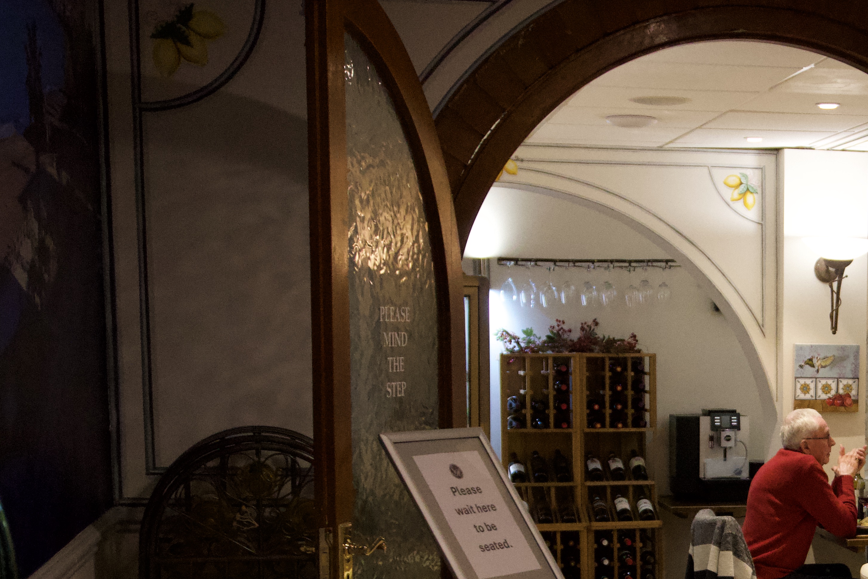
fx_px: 1784
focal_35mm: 74
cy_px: 550
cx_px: 817
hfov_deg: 26.2
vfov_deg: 18.1
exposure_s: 1/160
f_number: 4.5
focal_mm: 24
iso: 4000
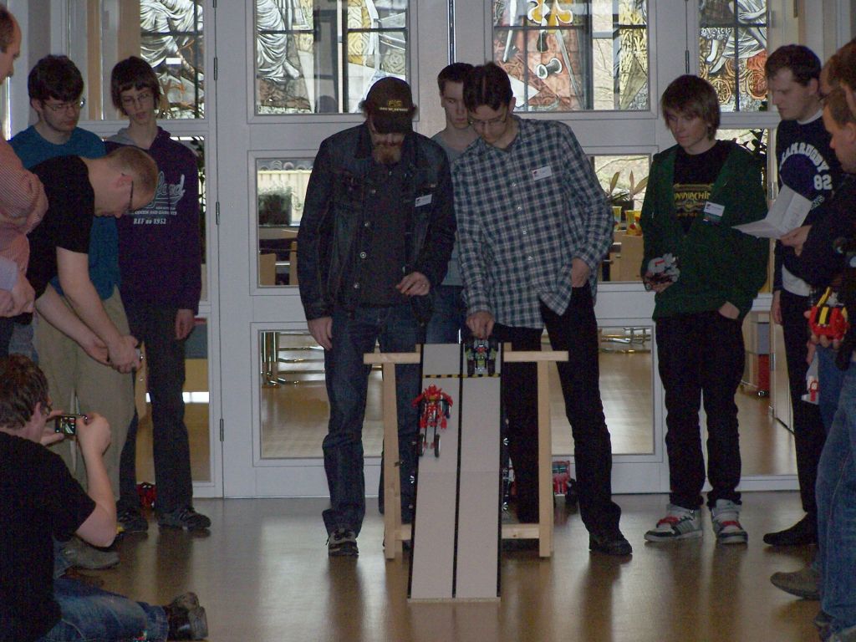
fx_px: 4179
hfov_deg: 11.7
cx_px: 428
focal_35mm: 169
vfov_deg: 8.8
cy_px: 321
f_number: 3.2
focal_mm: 28
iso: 140
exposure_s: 1/125
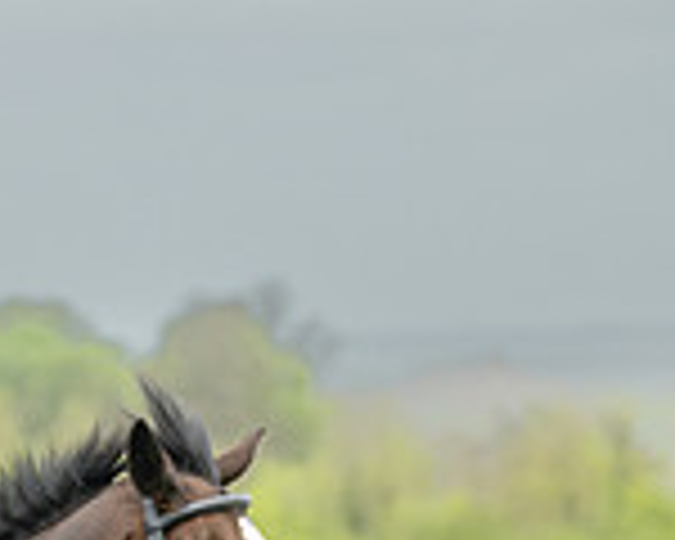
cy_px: 799
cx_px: -169
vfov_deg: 3.4
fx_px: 9130
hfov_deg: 4.2
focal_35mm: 457
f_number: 2.8
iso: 400
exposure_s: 1/2000
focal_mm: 90
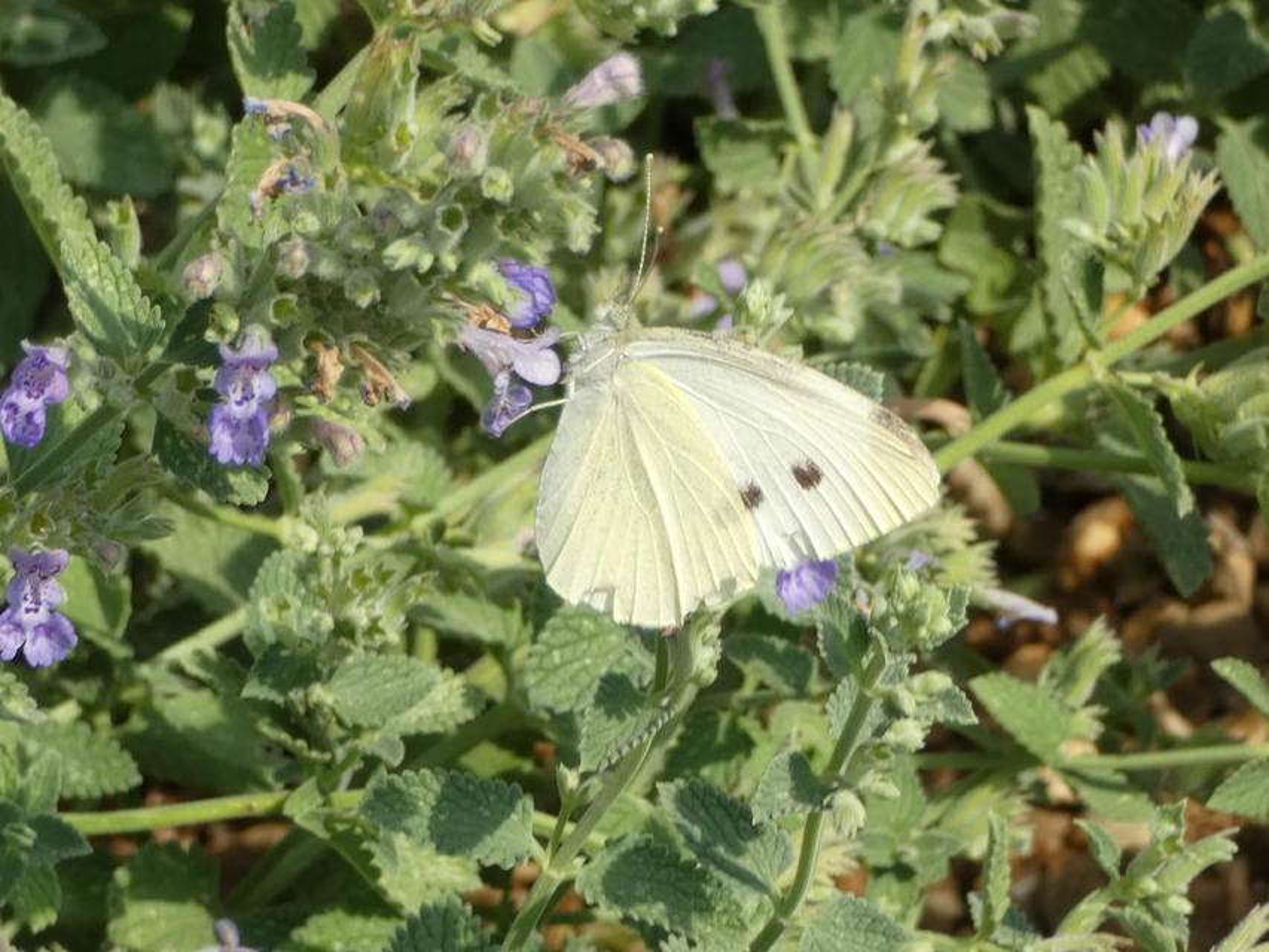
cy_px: 476
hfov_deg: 9.4
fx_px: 7736
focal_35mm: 211
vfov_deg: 7.0
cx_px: 634
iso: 80
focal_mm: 37.8
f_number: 5.5
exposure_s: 1/100
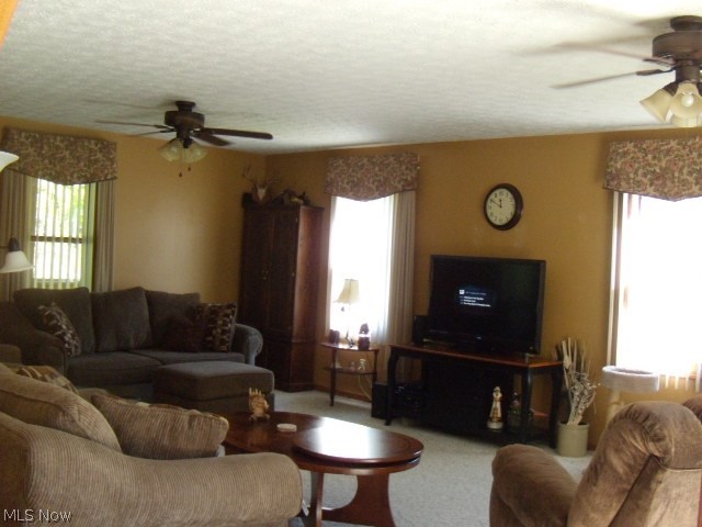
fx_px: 730
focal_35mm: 36
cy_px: 264
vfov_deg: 39.7
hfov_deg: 51.4
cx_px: 351
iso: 400
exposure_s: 1/40
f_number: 3.6
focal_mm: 6.4
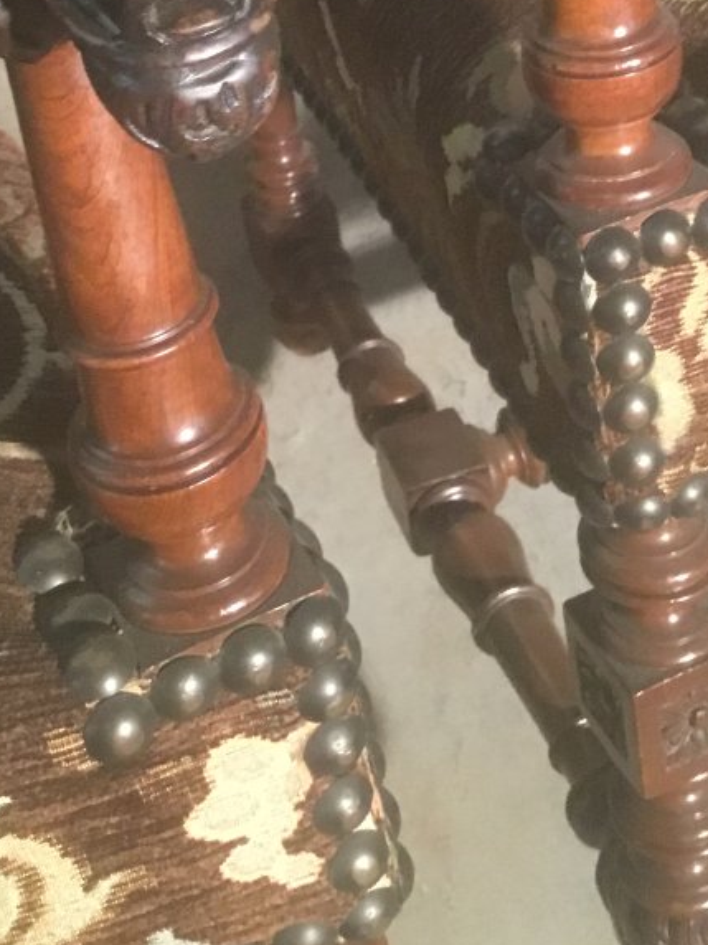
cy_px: 15
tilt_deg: -47.6
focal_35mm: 65
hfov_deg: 22.6
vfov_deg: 28.1
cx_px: 327
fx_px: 1773
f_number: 2.4
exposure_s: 1/17
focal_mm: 3.3
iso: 250
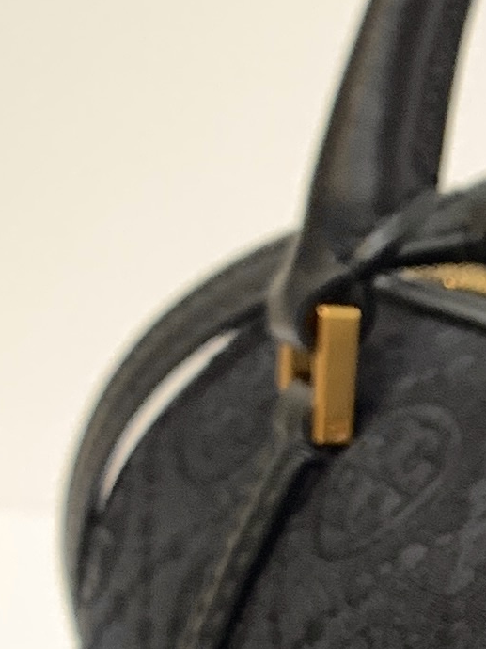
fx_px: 2847
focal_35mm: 152
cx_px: 988
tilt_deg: -12.7
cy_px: 624
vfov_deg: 12.9
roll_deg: +0.8
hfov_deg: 9.1
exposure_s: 1/50
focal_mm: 4.25
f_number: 1.8
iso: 125
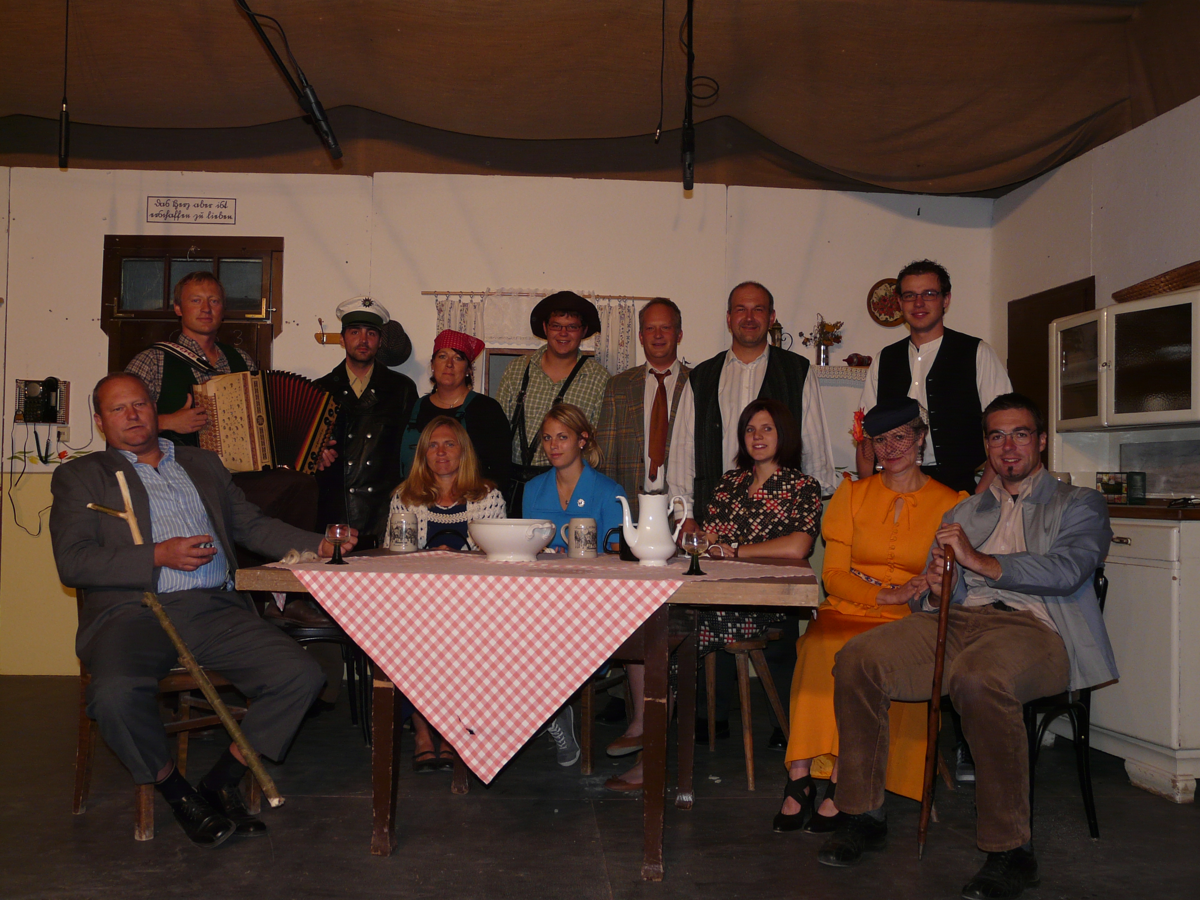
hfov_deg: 55.4
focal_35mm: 33
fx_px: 1144
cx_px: 600
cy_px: 450
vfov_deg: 42.9
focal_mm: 5.5
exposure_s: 1/40
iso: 100
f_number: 2.8
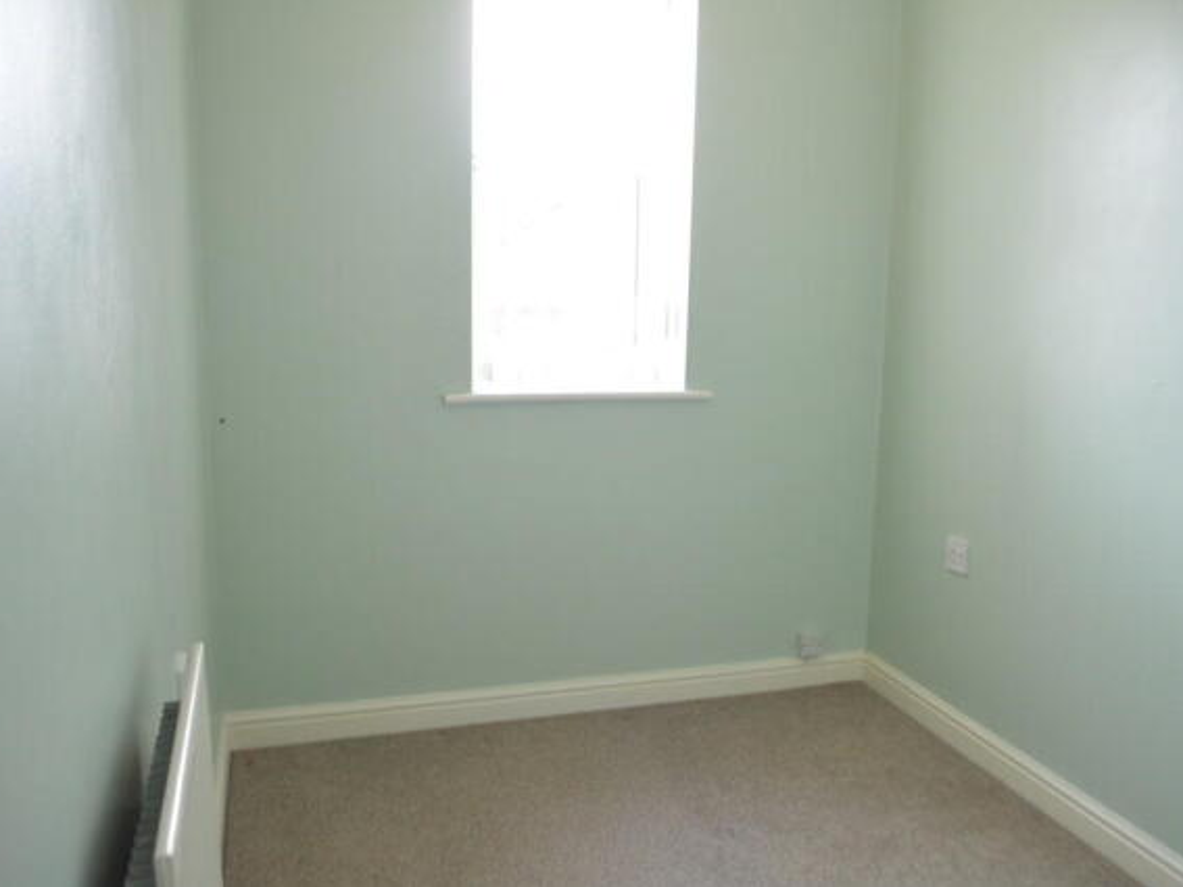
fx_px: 1025
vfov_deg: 46.8
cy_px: 435
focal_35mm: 30
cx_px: 617
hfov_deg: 60.0
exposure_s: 1/50
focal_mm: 18
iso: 2000
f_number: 4.5
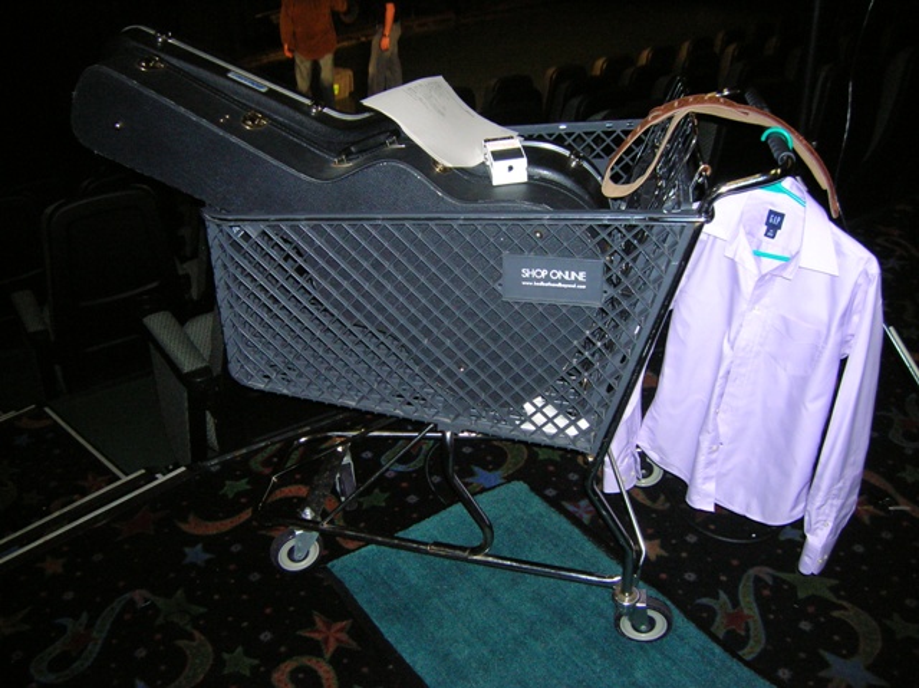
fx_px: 902
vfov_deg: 41.7
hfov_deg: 54.0
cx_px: 460
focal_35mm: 34
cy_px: 344
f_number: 2.9
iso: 147
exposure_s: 1/60.1
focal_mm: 5.7
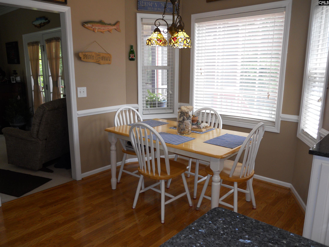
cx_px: 164
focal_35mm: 28
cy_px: 124
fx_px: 266
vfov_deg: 49.7
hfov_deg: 63.4
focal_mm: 5
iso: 100
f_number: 2.7
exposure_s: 1/60
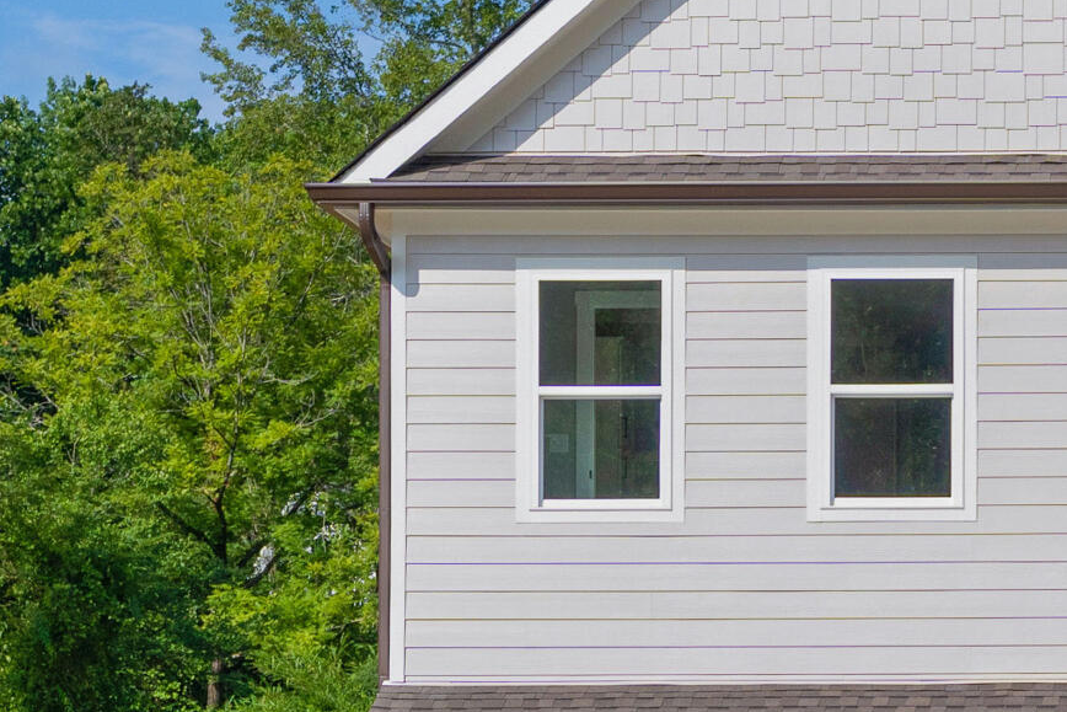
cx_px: 1293
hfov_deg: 16.2
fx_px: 3587
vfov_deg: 11.3
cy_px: 655
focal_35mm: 121
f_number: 7.1
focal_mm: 35
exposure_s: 1/1250
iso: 320
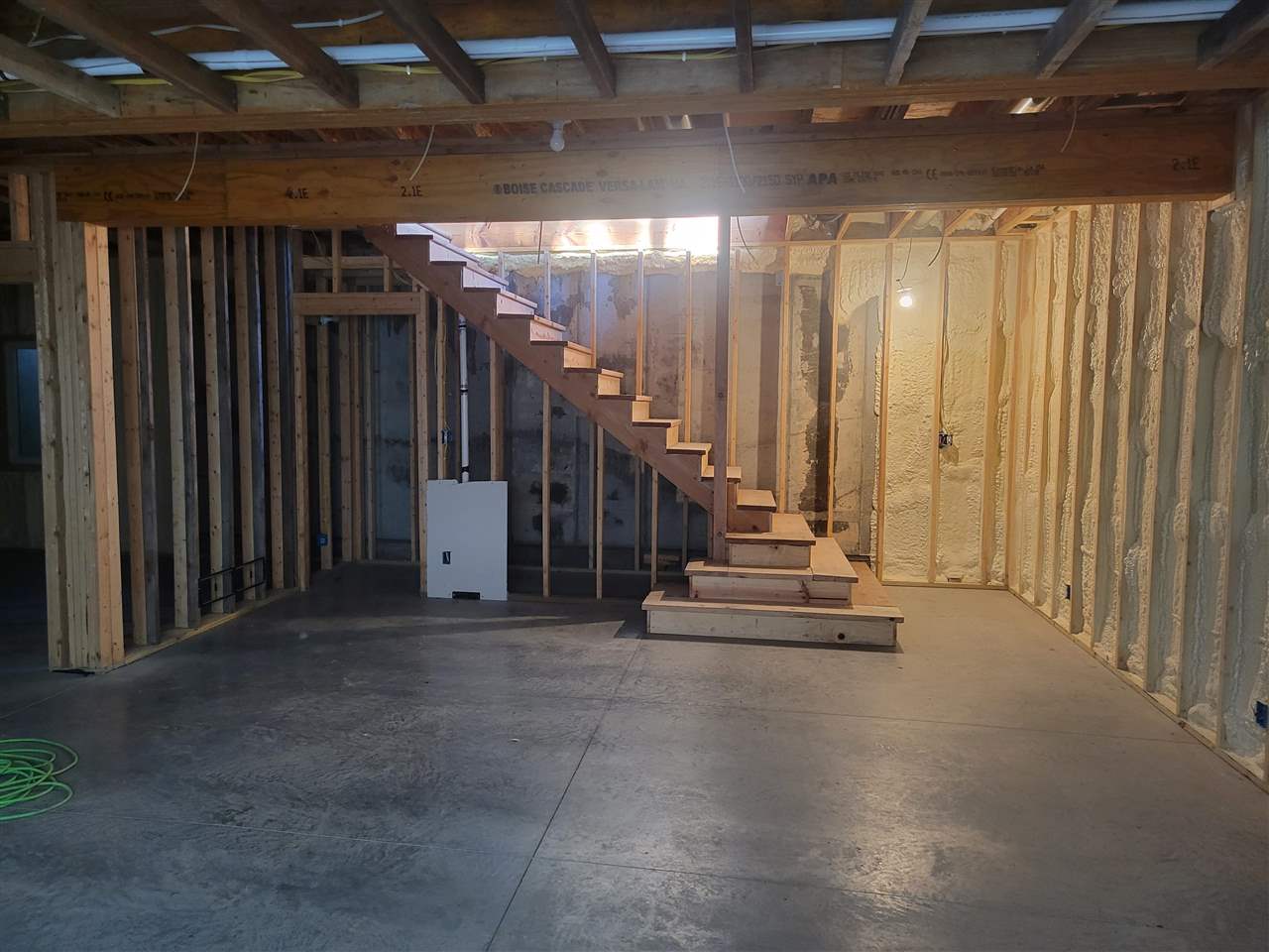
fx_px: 953
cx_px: 634
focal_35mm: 26
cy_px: 476
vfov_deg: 53.1
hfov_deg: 67.3
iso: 320
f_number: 1.8
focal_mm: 5.4
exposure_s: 1/40
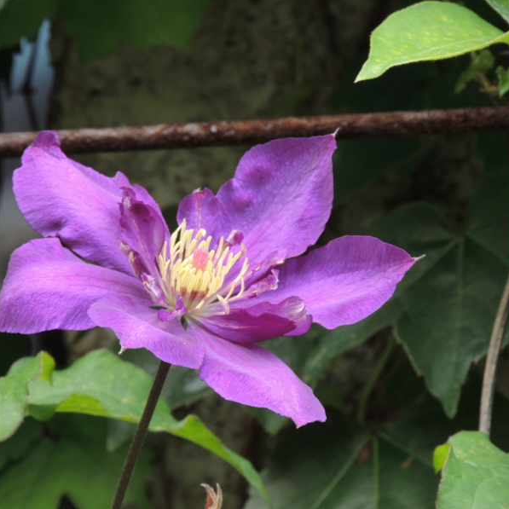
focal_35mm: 592
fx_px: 9848
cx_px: 189
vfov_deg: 3.0
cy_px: 254
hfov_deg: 3.0
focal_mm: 89.1
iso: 400
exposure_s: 1/250
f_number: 4.9
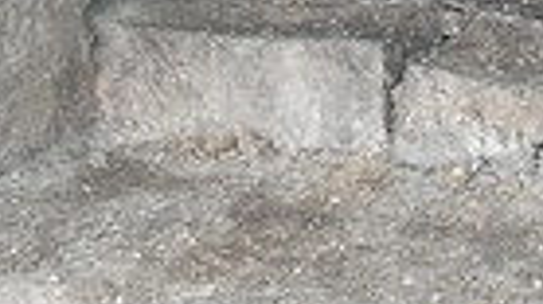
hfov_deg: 9.8
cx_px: 570
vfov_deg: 5.4
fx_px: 3151
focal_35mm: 219
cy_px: -261
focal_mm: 4.75
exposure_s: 1/40
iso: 398
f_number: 1.8
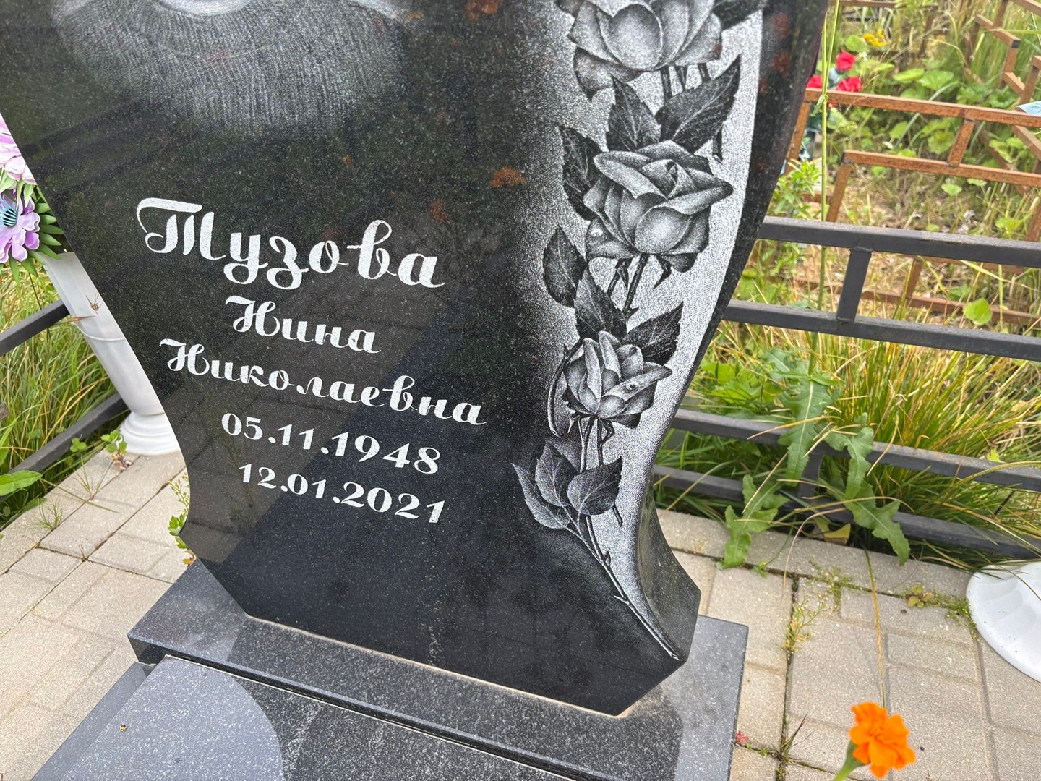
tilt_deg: -31.7
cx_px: 520
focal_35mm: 26
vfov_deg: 53.1
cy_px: 390
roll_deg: +1.4
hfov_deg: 67.3
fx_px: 782
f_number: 1.6
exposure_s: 1/323
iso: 50
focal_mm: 5.96
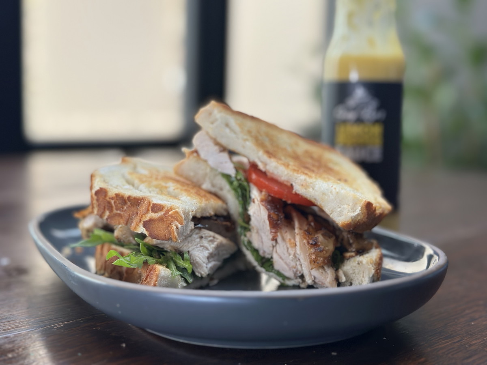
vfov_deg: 30.3
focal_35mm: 48
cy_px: 182
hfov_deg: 39.7
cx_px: 244
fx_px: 675
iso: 80
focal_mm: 6.86
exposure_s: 1/364
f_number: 1.78
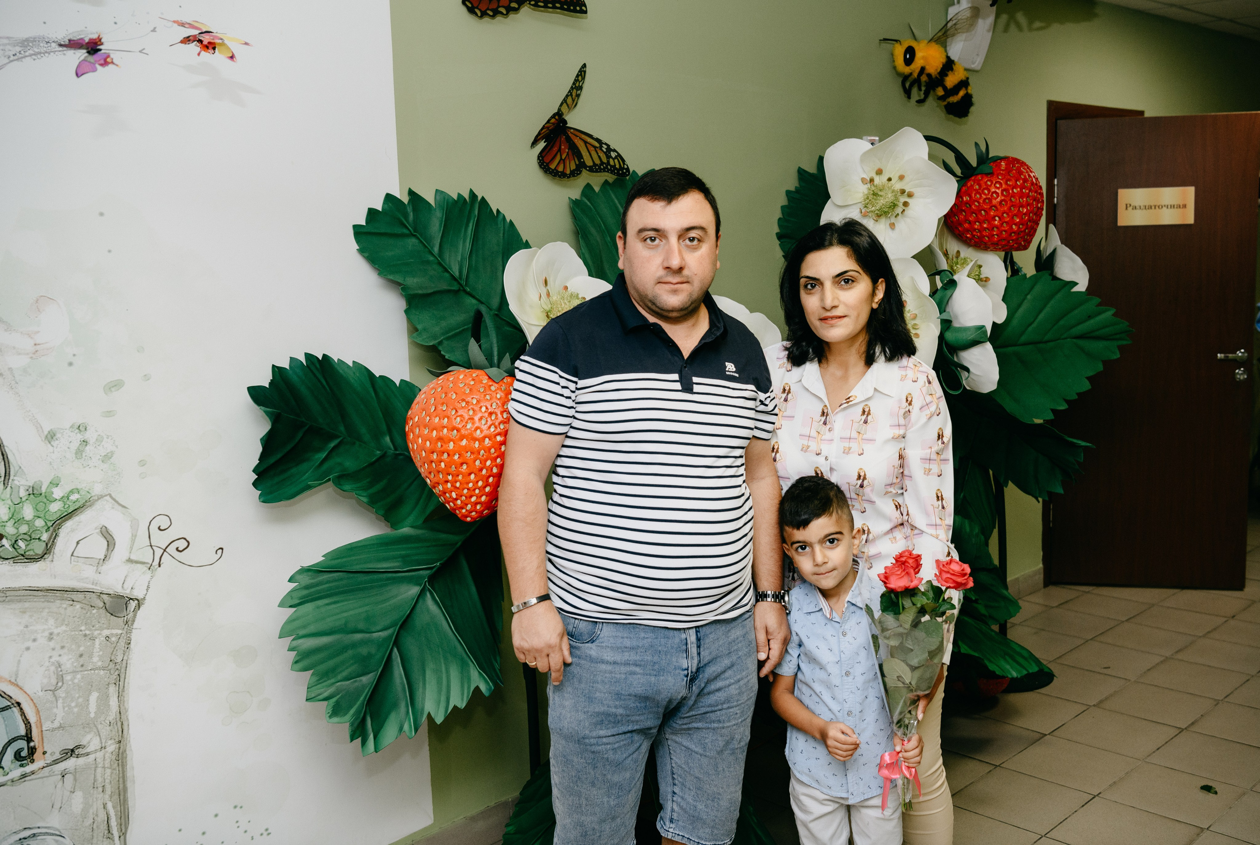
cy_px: 387
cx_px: 687
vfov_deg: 36.1
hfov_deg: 51.7
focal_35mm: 37
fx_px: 1297
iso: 320
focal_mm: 34
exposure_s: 1/160
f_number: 4
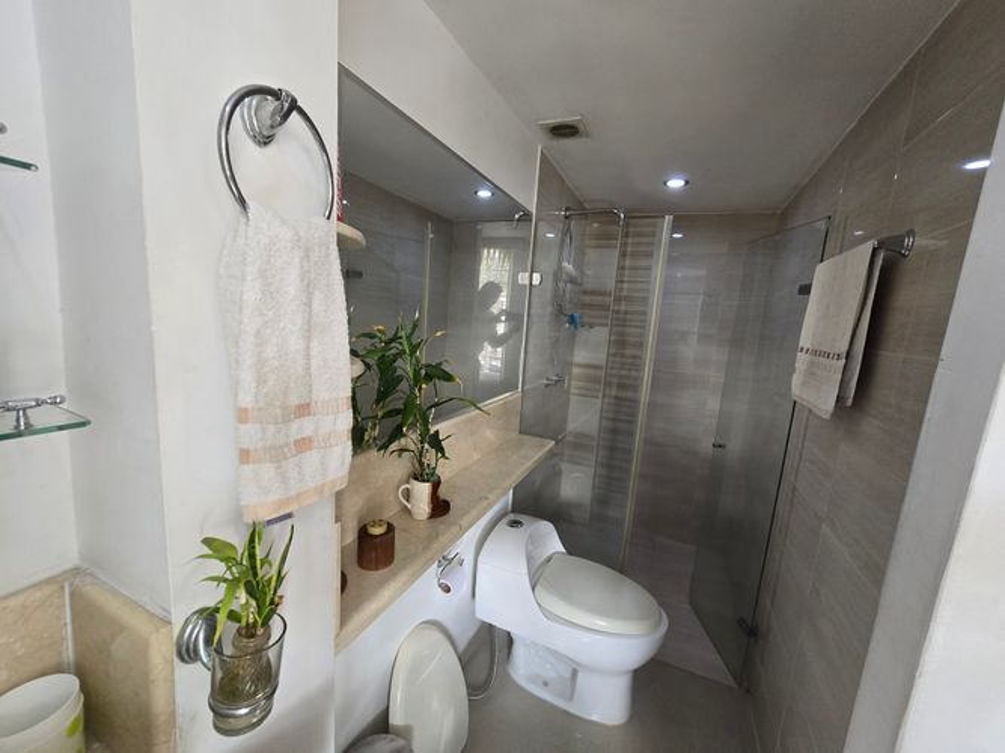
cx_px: 502
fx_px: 377
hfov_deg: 106.2
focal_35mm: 13
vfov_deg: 89.9
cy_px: 376
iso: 200
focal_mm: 2.2
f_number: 2.2
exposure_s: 1/60
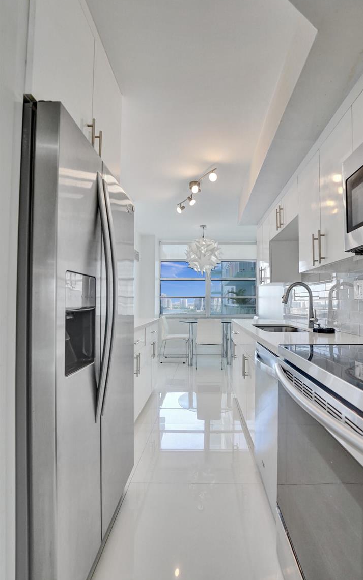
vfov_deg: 98.3
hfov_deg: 71.5
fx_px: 251
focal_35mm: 16
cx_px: 203
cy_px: 289
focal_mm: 14.8
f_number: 5
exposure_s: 1/400
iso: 1250
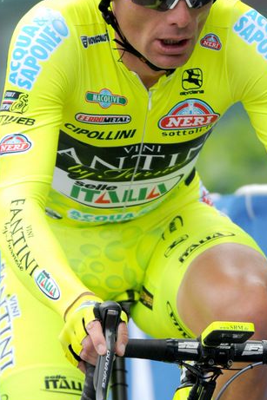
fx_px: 11600
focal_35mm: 1042
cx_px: 160
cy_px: 175
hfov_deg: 1.3
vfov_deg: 2.0
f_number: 5.6
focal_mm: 600
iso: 1000
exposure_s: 1/800
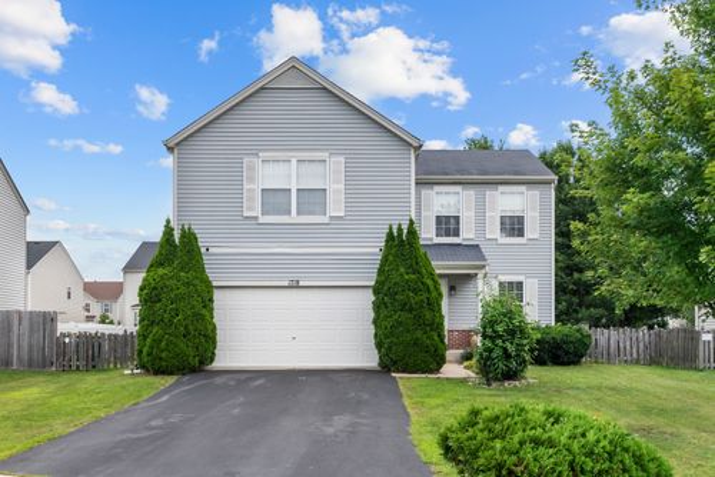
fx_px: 696
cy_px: 238
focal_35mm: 35
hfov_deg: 54.4
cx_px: 358
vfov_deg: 37.9
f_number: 8
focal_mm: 35
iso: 400
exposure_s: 1/500
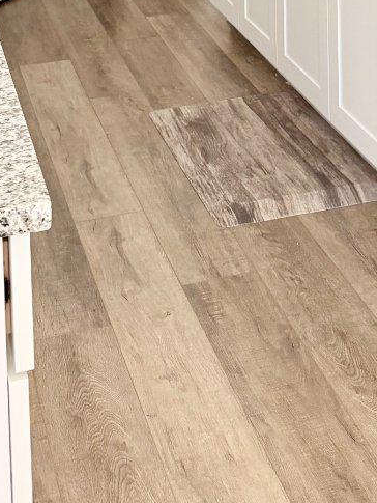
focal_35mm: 76
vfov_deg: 21.6
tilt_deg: -5.0
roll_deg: +0.5
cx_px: 269
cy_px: -244
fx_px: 1103
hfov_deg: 19.3
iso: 200
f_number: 1.78
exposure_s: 1/118
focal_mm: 6.76
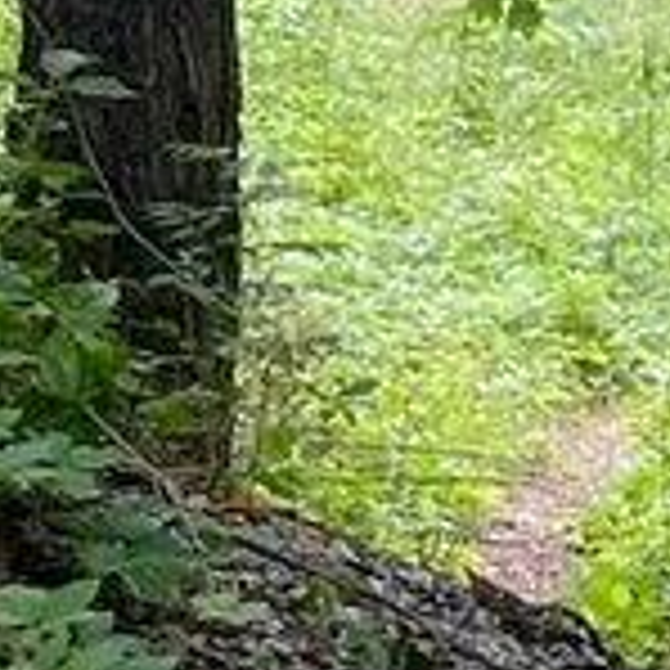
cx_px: 542
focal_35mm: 203
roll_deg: +2.4
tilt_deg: -3.4
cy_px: -985
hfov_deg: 8.6
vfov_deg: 7.9
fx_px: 4445
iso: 64
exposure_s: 1/121
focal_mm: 5.1
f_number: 1.6
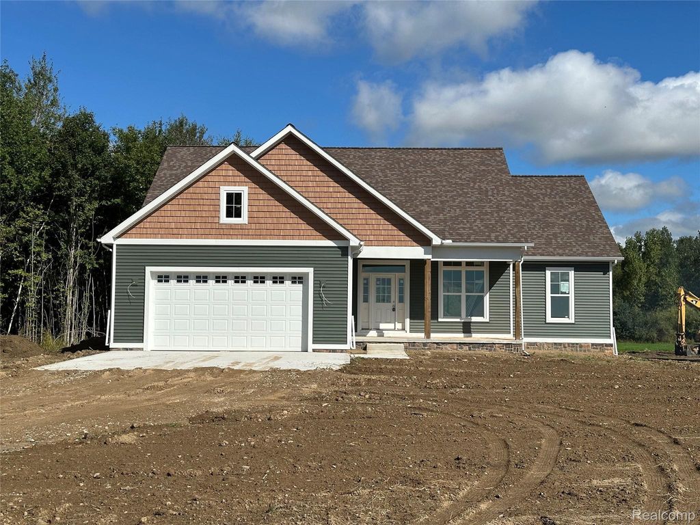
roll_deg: -0.3
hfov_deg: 39.7
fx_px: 971
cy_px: 262
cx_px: 350
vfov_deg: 30.3
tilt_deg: +3.5
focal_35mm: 48
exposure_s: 1/7092
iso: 64
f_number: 1.78
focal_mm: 6.86
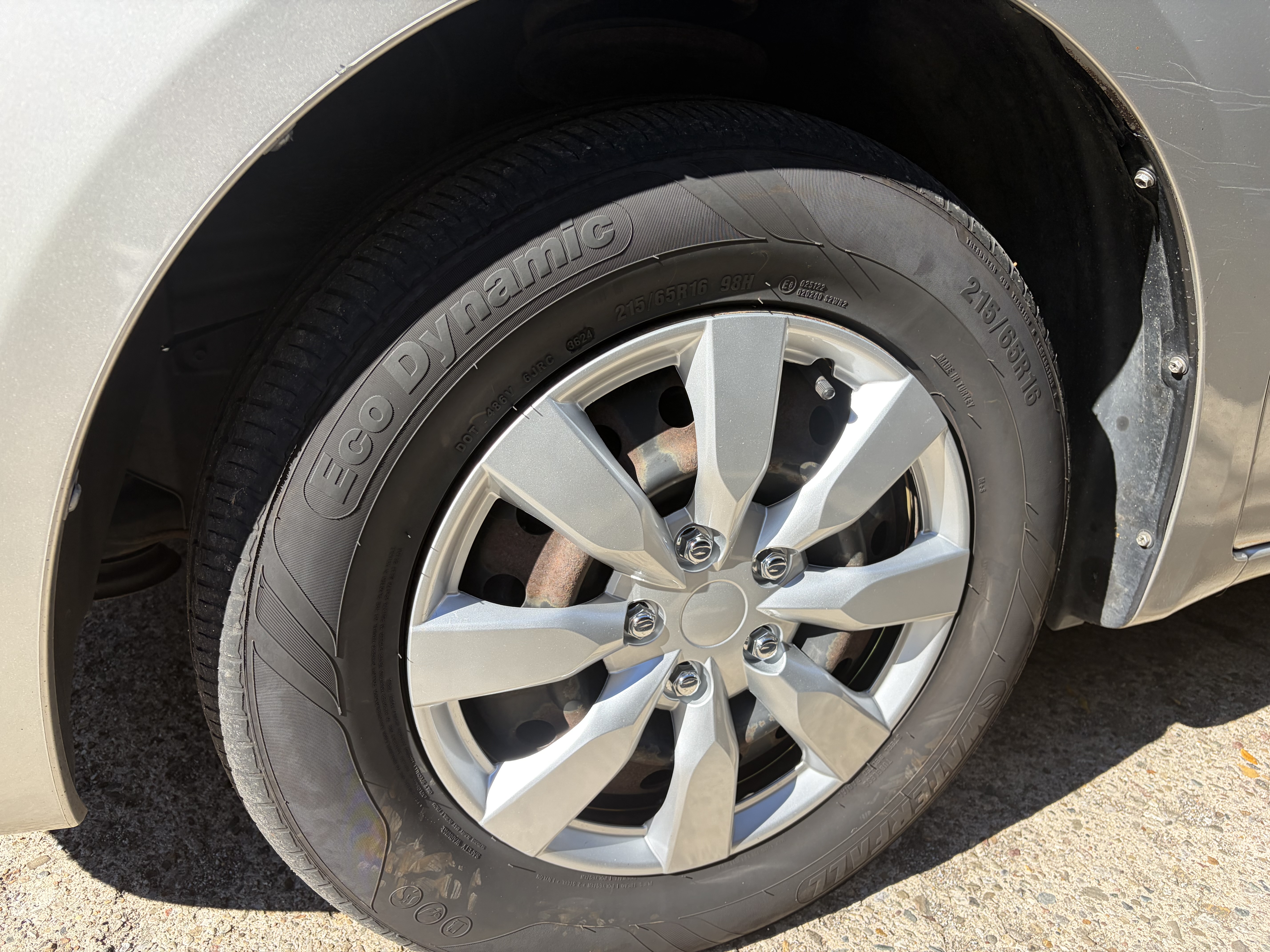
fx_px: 954
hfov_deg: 67.3
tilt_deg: -20.3
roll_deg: -5.1
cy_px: 476
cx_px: 635
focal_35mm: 26
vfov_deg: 53.1
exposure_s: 1/920
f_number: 1.6
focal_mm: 5.96
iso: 50
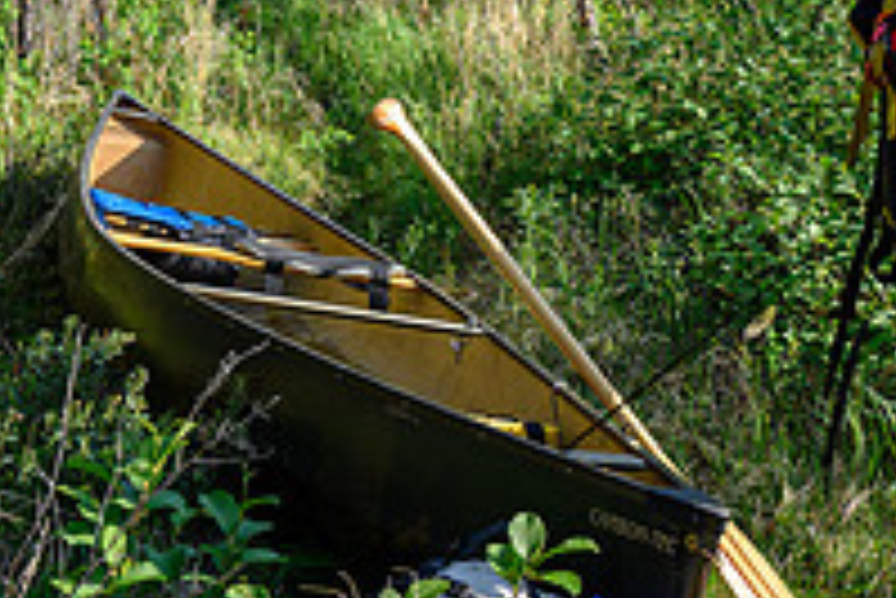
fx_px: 1743
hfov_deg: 28.1
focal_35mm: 70
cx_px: 734
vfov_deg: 19.1
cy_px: 47
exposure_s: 1/50
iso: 160
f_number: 8
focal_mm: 24
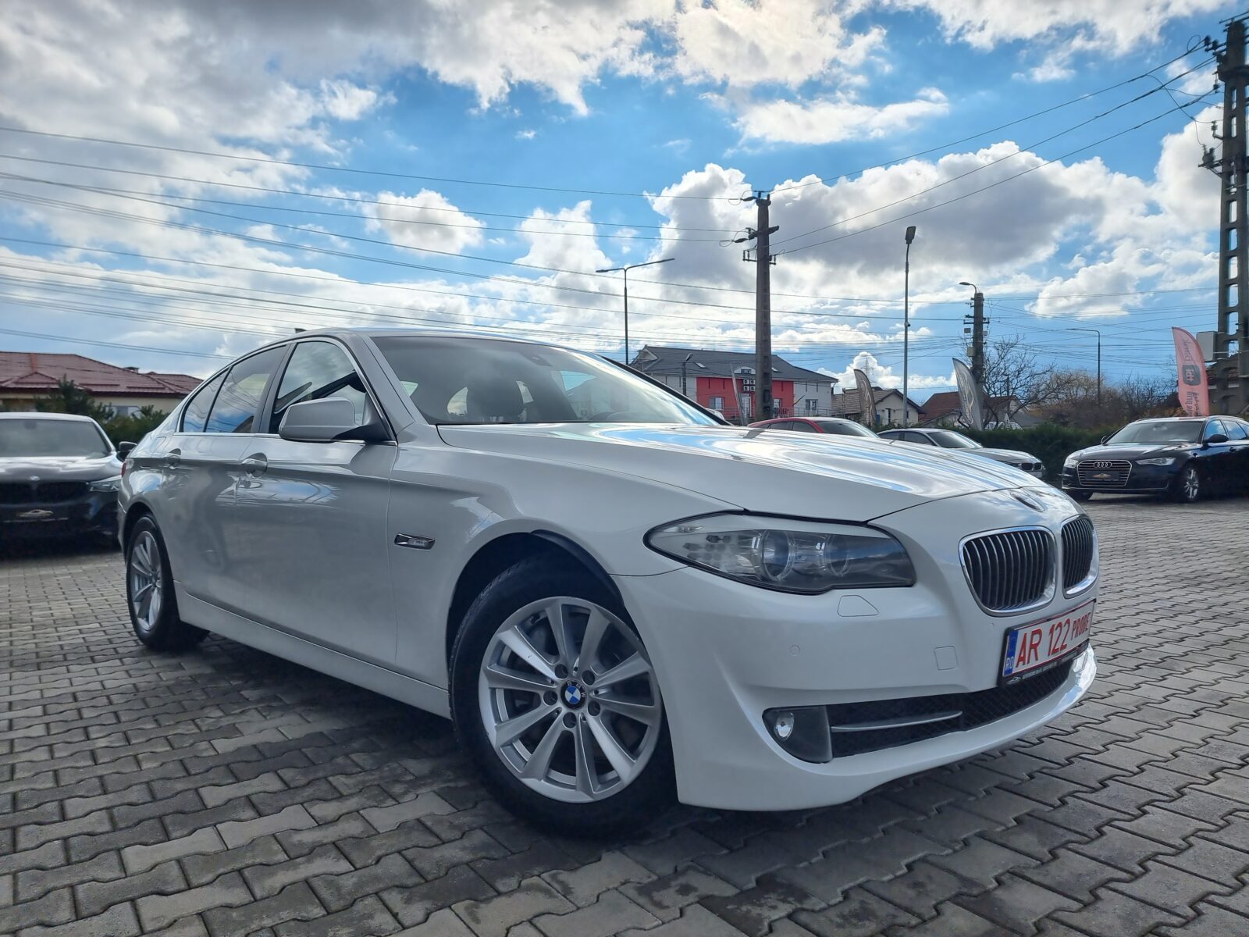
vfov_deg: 56.8
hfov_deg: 71.6
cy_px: 468
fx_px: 866
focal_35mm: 24
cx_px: 624
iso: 50
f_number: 1.8
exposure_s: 1/1844
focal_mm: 6.7
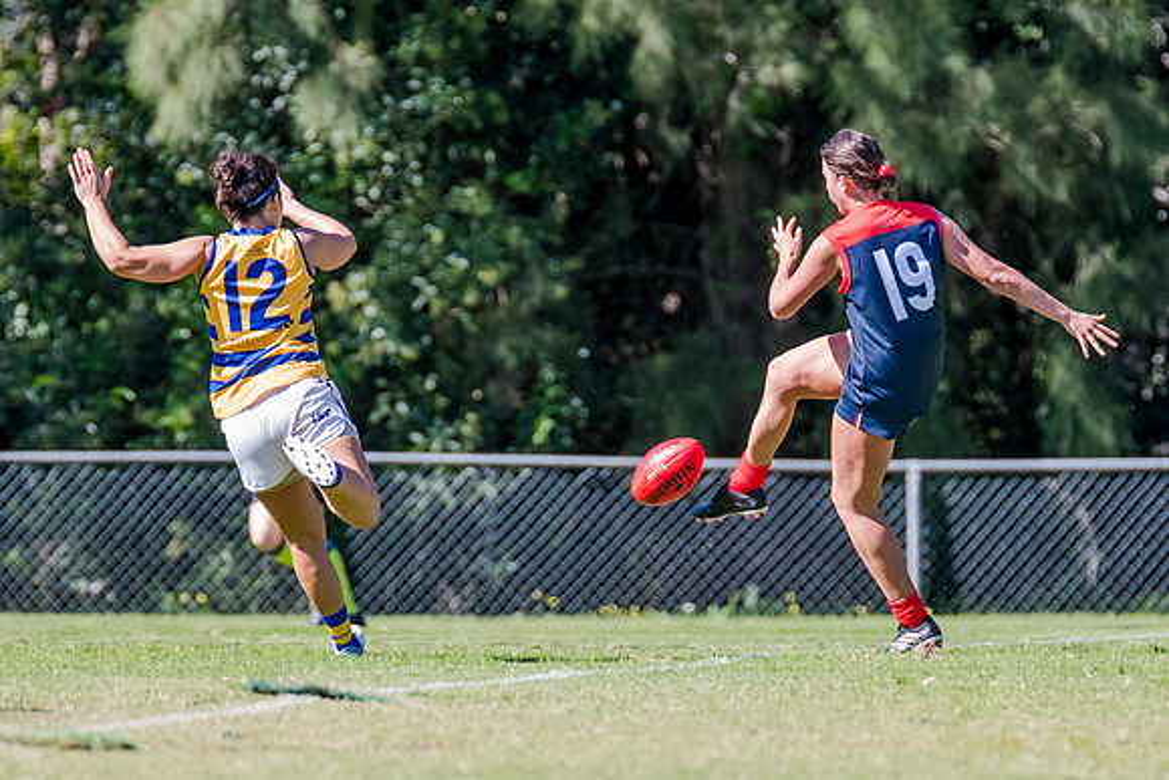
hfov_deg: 3.1
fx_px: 21876
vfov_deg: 2.0
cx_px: 792
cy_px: 294
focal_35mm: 674
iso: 800
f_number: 5.6
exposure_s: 1/1600
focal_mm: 420
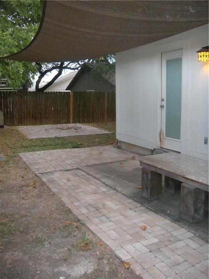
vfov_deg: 52.6
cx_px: 104
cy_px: 140
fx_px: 282
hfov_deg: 40.7
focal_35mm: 35
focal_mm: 5.9
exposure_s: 1/37.7
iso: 309
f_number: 3.8
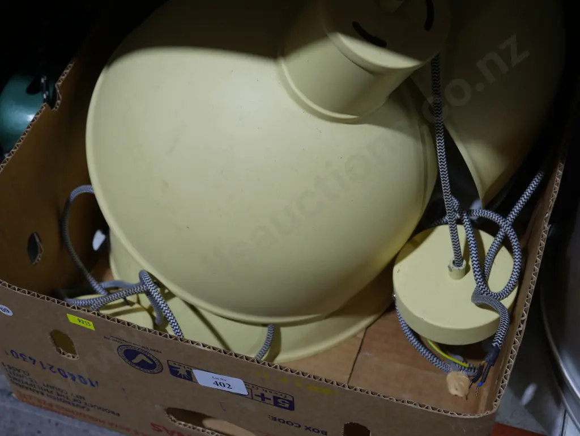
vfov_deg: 25.3
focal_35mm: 58
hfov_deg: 33.2
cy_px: 218
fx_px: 972
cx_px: 290
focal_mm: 29
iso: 320
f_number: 5.4
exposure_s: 1/60
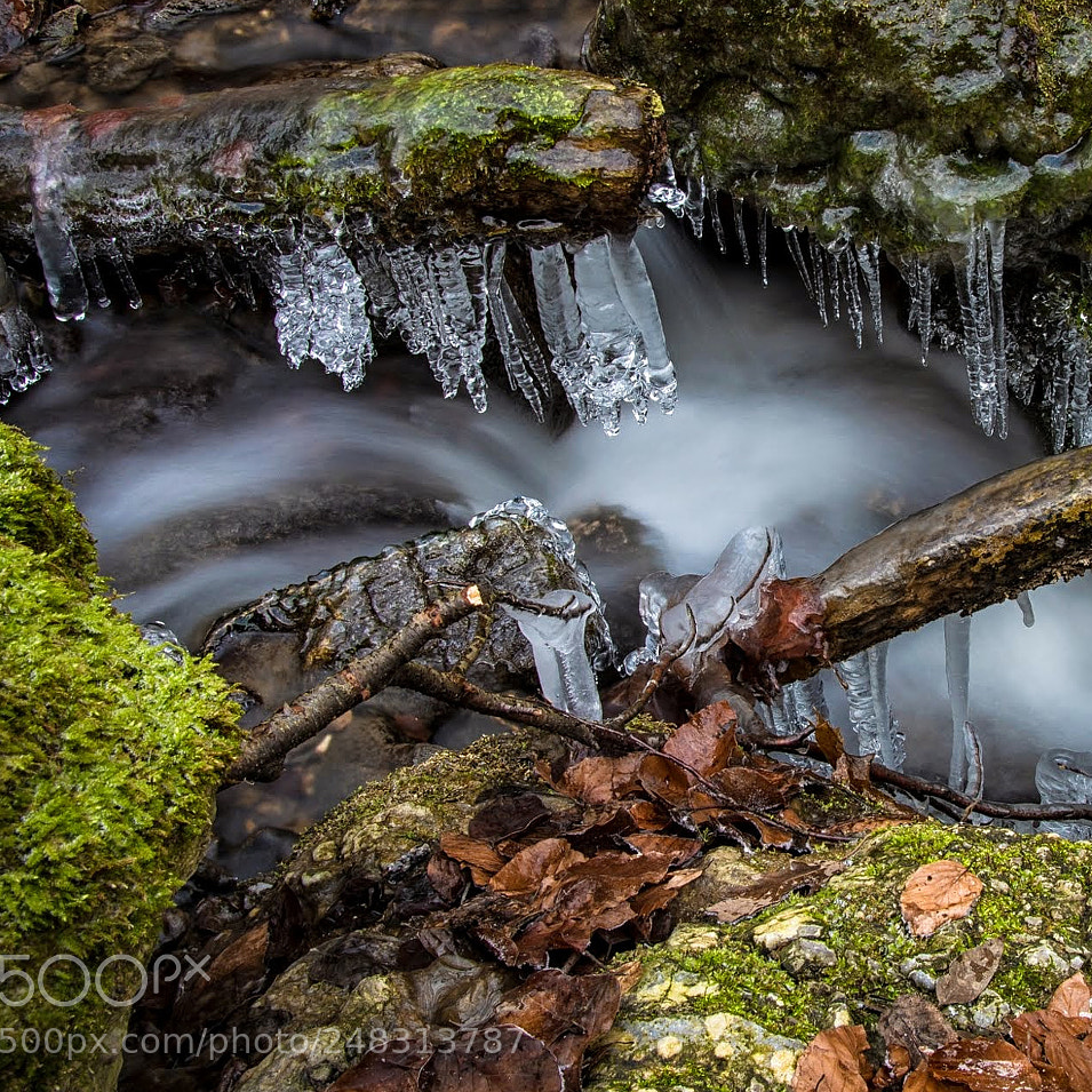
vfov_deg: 36.1
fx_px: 1677
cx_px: 842
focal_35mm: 47
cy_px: 521
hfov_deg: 35.1
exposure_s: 1.6
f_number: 20
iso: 100
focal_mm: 22
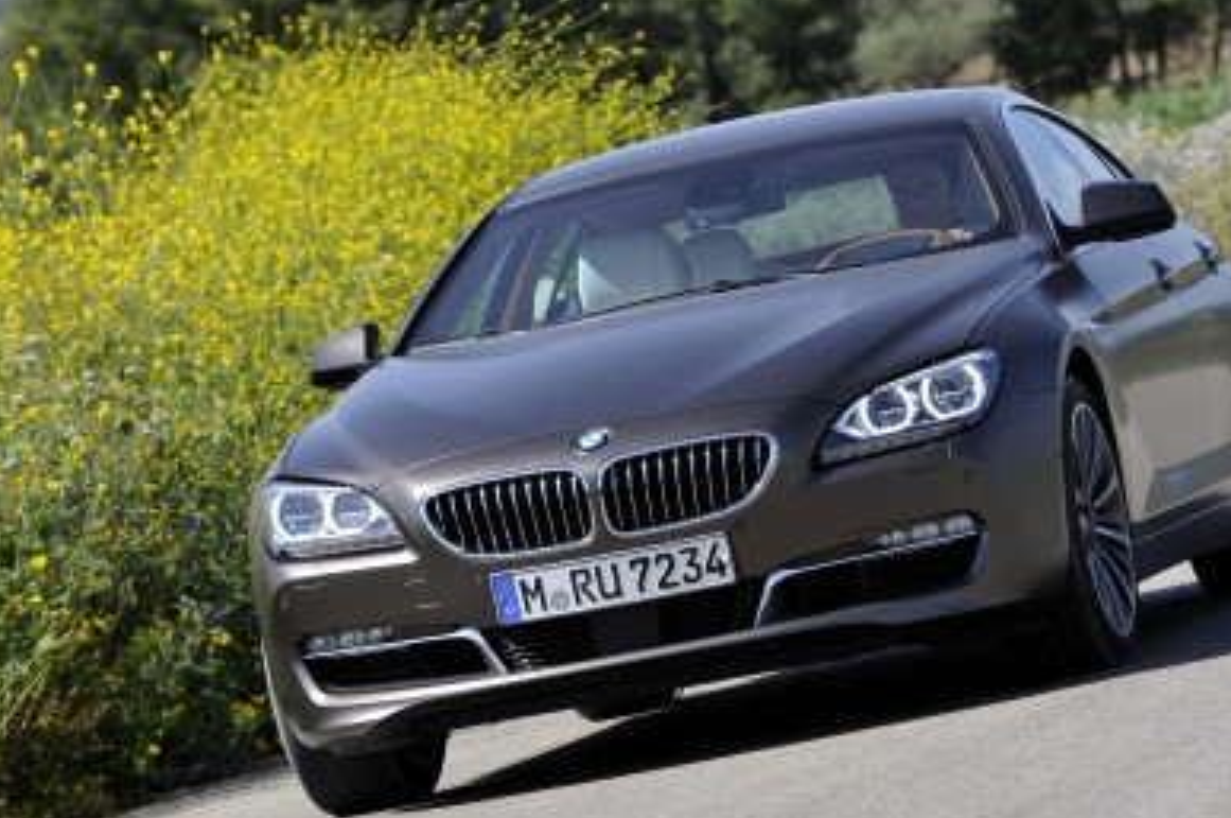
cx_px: 782
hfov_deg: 7.7
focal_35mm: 267
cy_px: 411
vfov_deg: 5.1
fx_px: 9107
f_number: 5.6
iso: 200
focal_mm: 135
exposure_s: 1/640
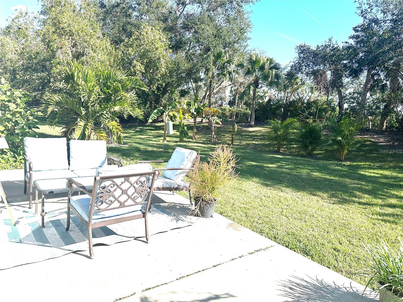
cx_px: 202
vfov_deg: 56.8
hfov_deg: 71.6
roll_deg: -4.4
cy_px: 151
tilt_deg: -7.7
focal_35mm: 24
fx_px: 279
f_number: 1.78
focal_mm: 6.86
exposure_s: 1/4184
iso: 80
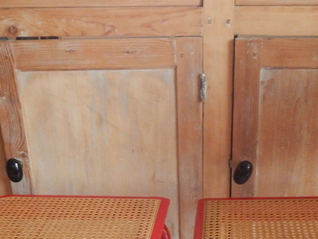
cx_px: 175
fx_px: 606
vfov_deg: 20.8
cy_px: 287
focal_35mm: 66
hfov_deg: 29.4
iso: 450
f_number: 3.1
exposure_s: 1/8
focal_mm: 4.5
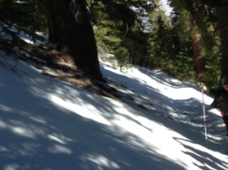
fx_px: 625
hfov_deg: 20.3
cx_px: 195
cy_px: 135
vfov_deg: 15.5
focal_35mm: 95
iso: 64
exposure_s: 1/1043
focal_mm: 4.12
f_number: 2.4
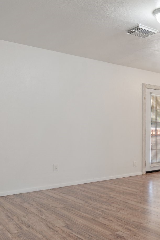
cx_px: 197
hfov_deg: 29.6
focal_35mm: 38
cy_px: 127
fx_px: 253
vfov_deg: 50.7
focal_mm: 17
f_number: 8
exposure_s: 1.6
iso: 200
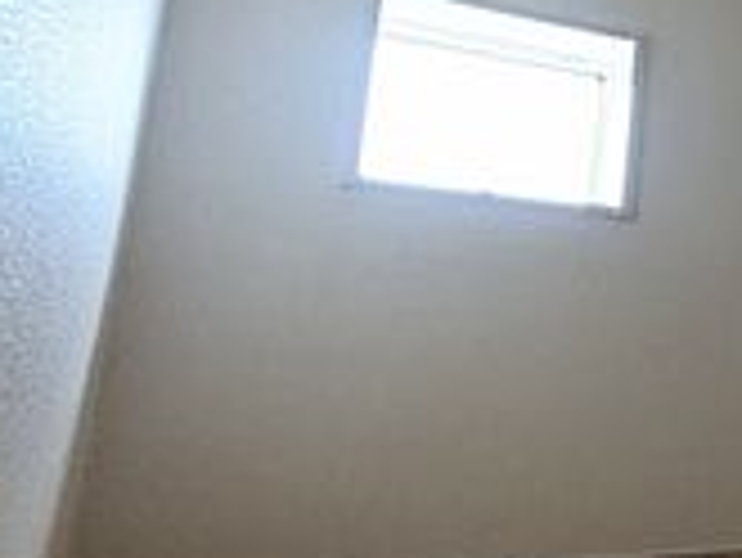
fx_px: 1094
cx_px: 1345
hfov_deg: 22.0
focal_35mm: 51
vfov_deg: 28.6
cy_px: 270
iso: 168
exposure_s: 1/100
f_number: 2.2
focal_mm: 1.83
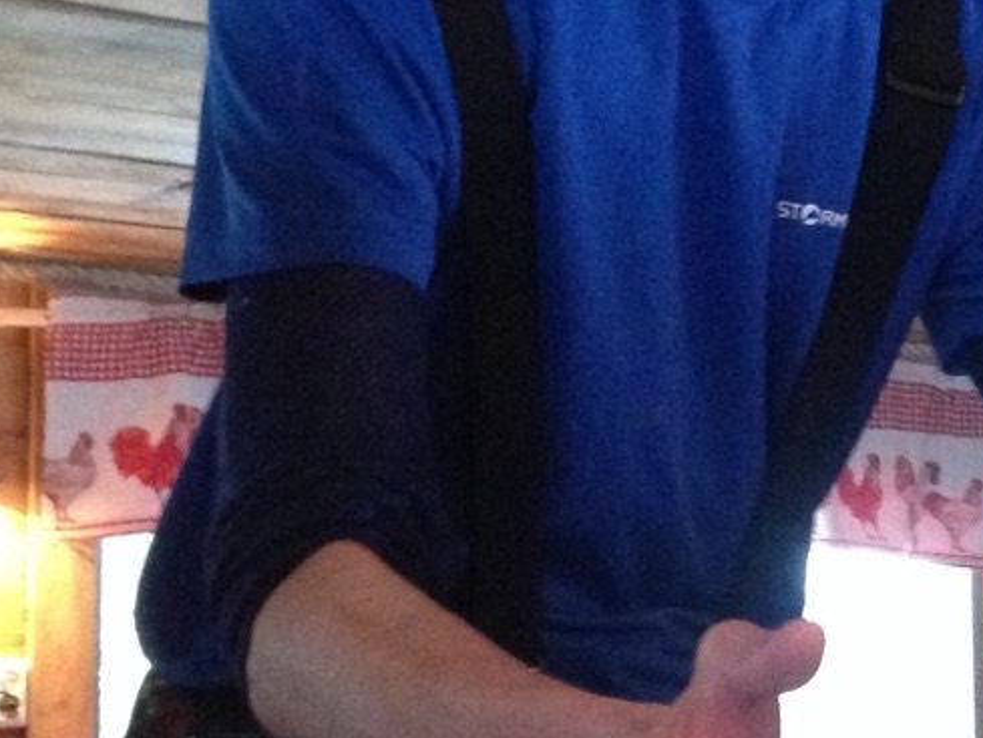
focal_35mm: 108
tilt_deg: +4.4
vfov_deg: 13.7
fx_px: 3068
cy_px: 481
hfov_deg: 17.8
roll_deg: +0.8
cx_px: 981
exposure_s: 1/15
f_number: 2.4
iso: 640
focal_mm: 4.12
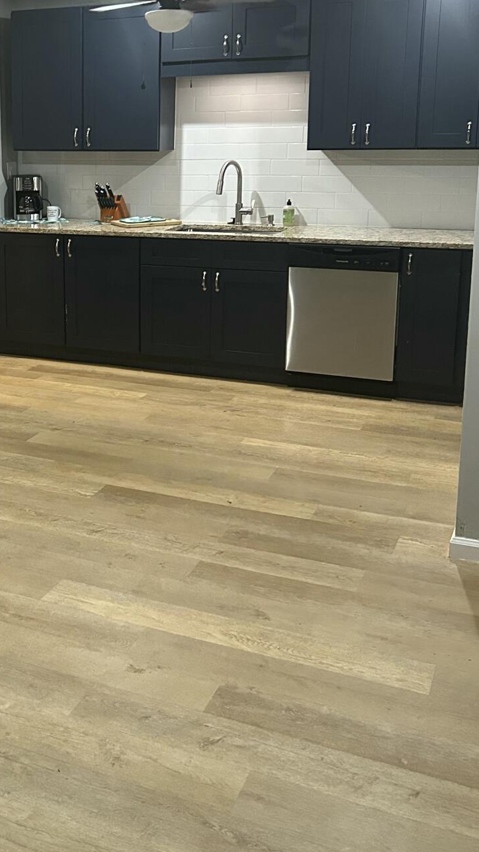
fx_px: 994
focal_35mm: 44
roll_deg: +0.9
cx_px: 34
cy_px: 314
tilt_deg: -11.5
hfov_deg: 26.1
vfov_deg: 46.0
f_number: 1.5
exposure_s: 1/60
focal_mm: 5.7
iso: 400
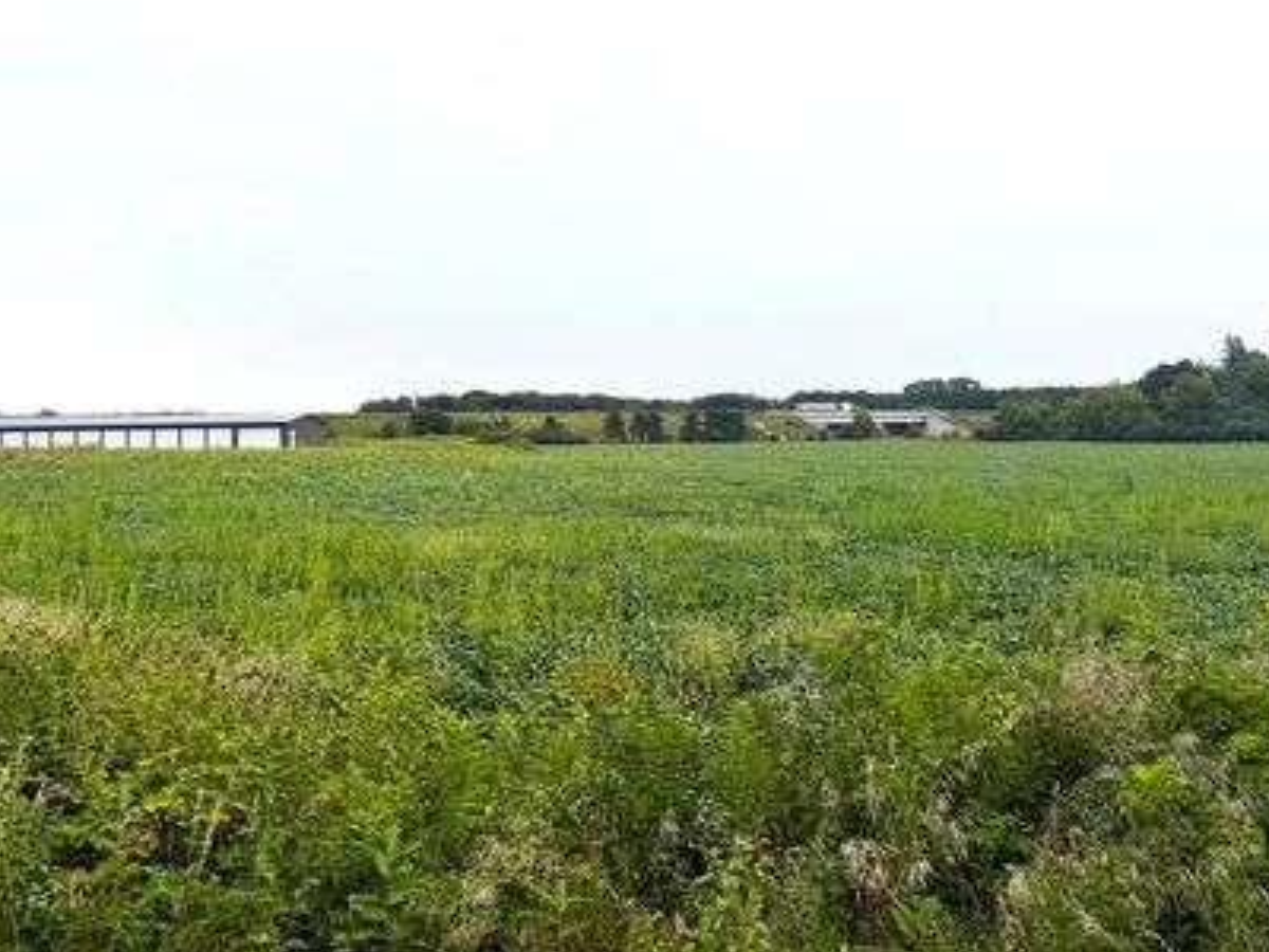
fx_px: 1100
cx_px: 530
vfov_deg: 46.6
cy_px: 389
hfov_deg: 59.6
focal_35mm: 30
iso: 80
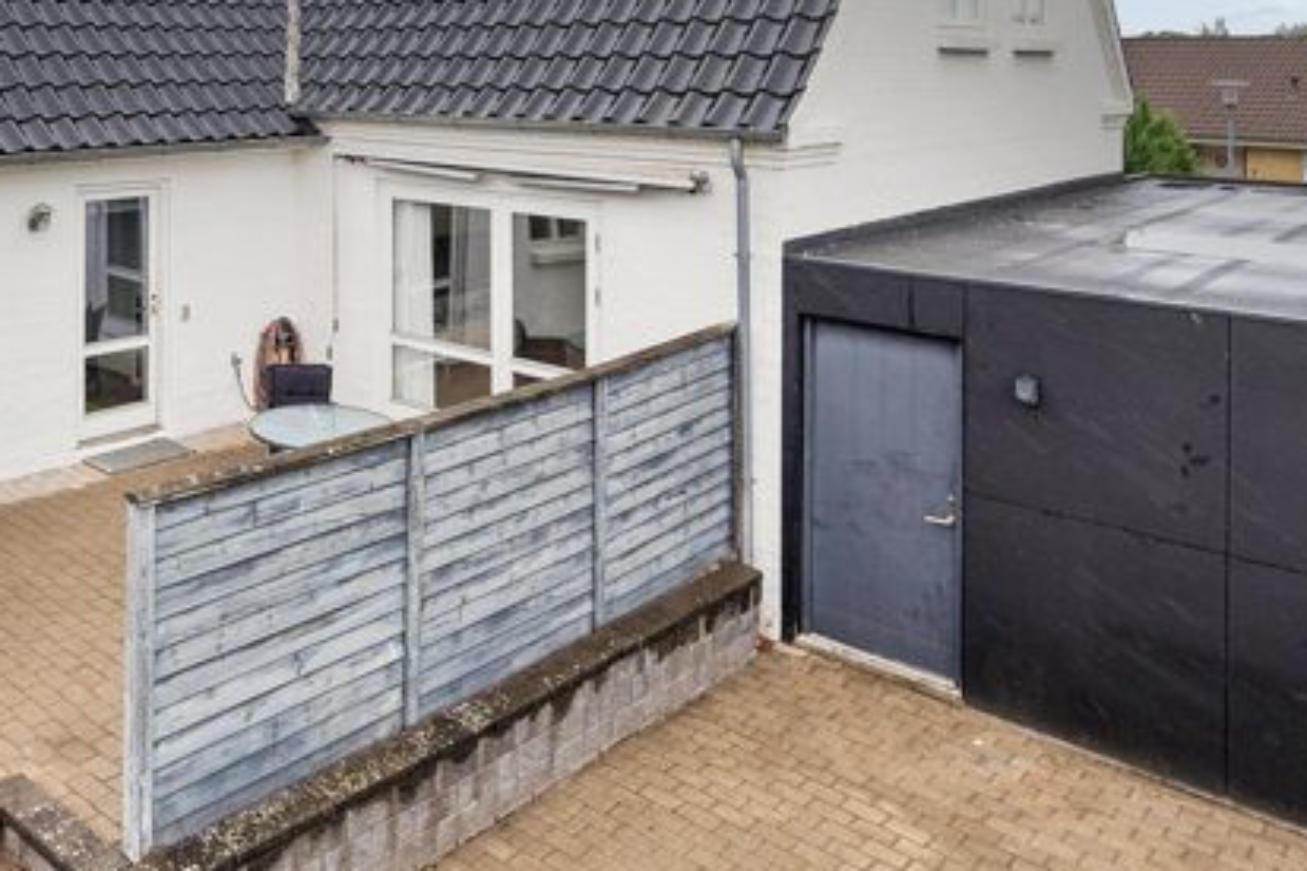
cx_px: 288
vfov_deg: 39.2
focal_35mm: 32
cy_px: 154
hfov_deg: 55.2
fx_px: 1160
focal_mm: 11
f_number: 4
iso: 200
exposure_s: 1/250
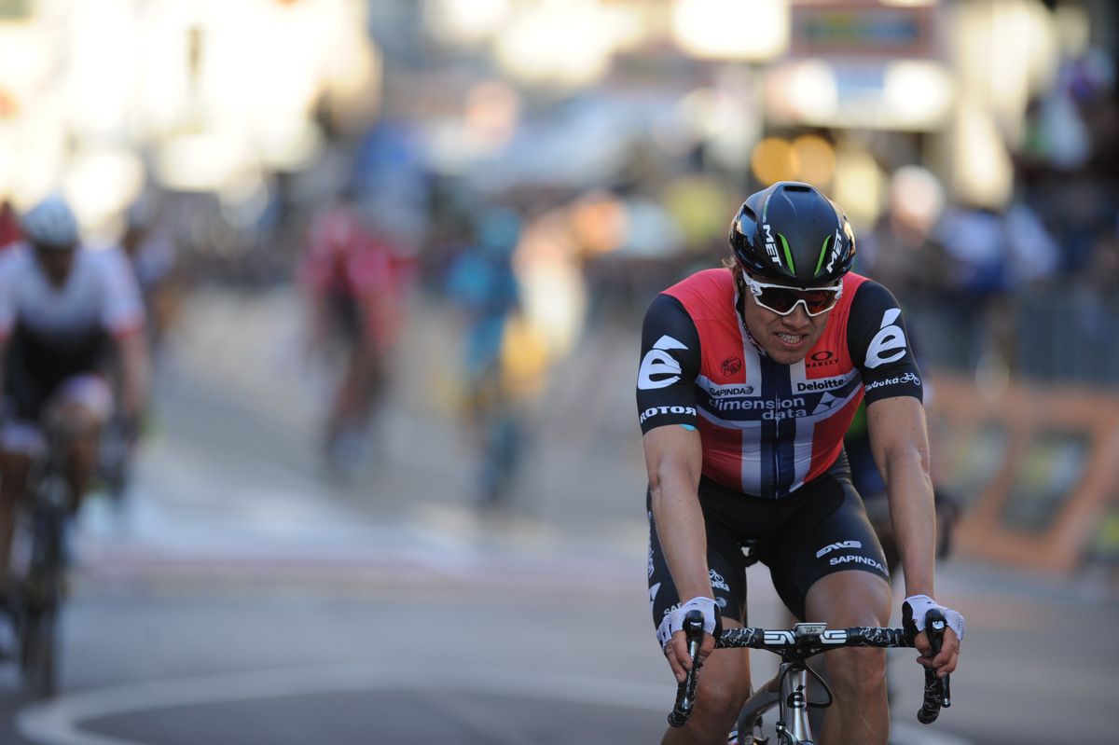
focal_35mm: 300
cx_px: 560
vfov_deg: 4.6
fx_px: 9321
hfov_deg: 6.9
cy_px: 372
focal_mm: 300
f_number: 2.8
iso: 800
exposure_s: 1/2000
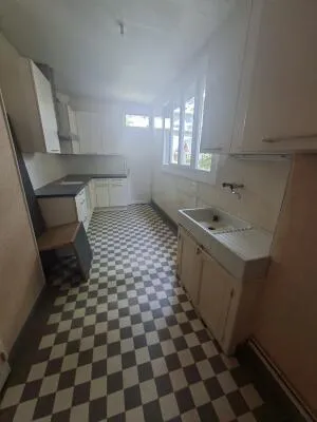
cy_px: 211
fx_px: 159
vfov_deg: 106.2
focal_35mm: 13
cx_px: 158
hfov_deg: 89.9
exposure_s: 1/40
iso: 100
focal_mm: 1.74
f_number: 2.2
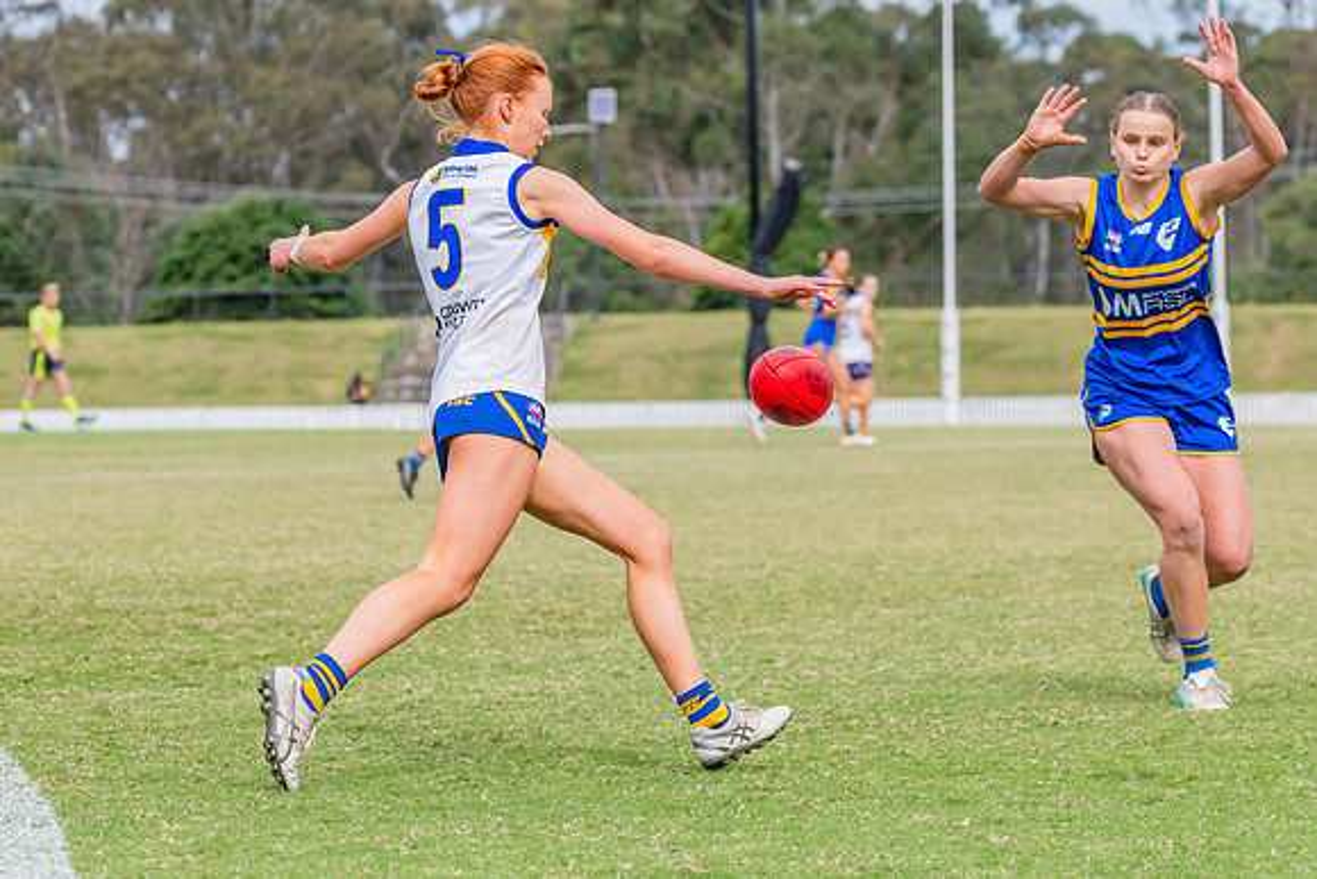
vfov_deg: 7.6
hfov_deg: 11.4
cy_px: 447
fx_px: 6610
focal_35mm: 181
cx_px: 649
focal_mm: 170
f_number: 9
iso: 800
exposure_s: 1/1250
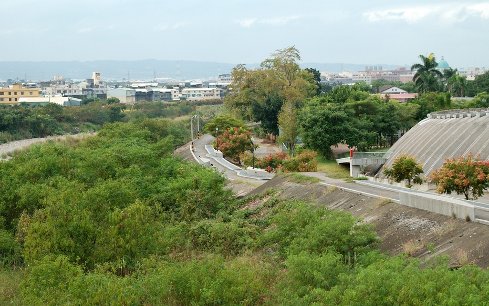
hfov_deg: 24.6
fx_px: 1120
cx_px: 261
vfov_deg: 15.5
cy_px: 167
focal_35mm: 84
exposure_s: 1/250
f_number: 6.3
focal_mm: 50
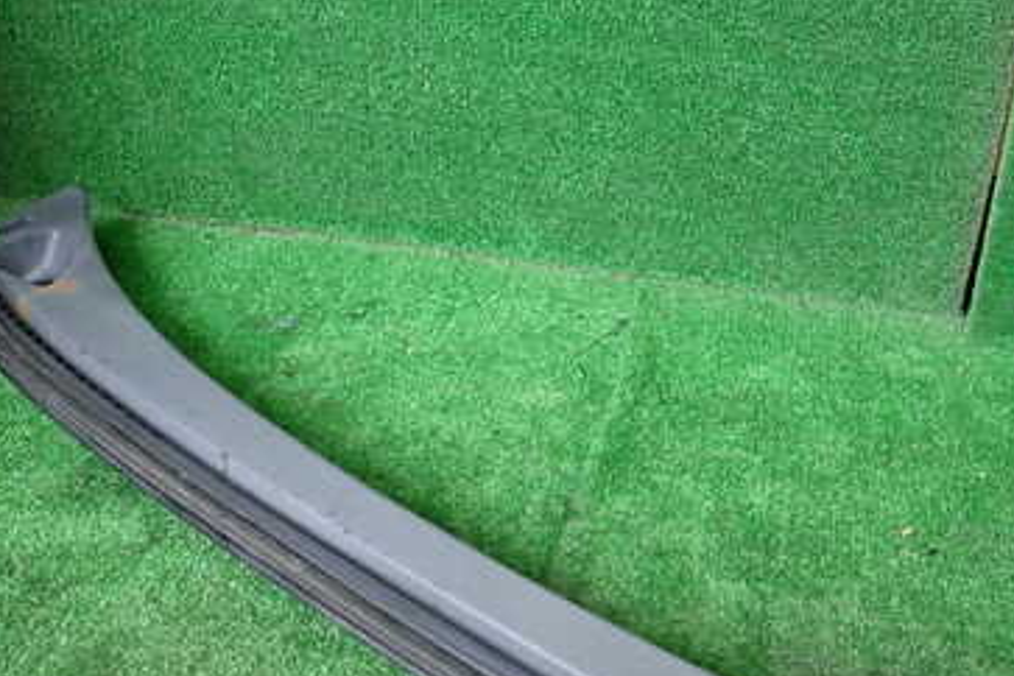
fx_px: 1211
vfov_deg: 30.3
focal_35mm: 43
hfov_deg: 44.2
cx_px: 735
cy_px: 559
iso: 200
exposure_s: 1/30
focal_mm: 4.5
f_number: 2
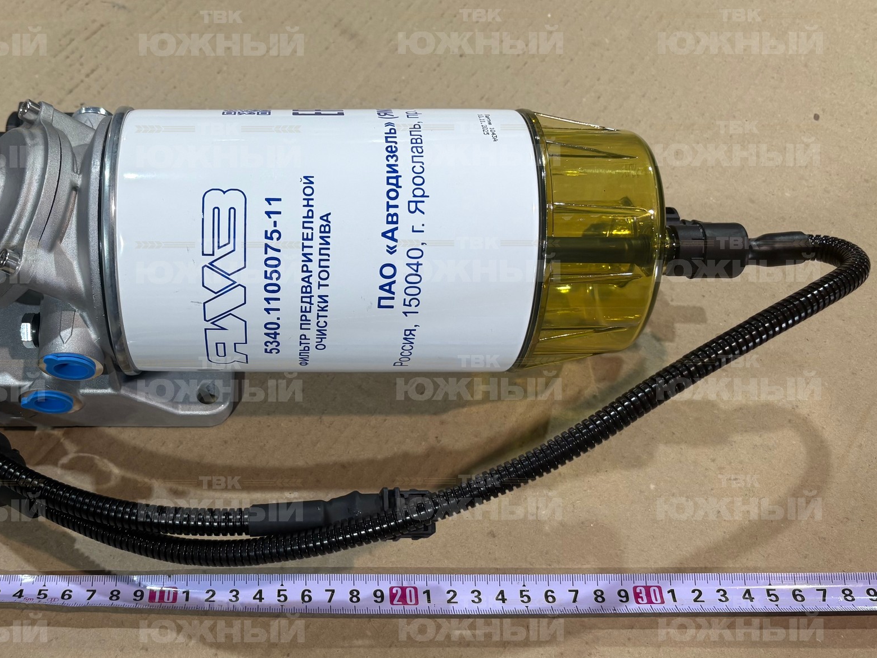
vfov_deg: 44.2
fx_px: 811
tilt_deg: -62.6
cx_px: 354
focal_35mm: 32
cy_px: 342
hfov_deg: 56.4
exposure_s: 1/50
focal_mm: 5.96
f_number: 1.6
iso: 64
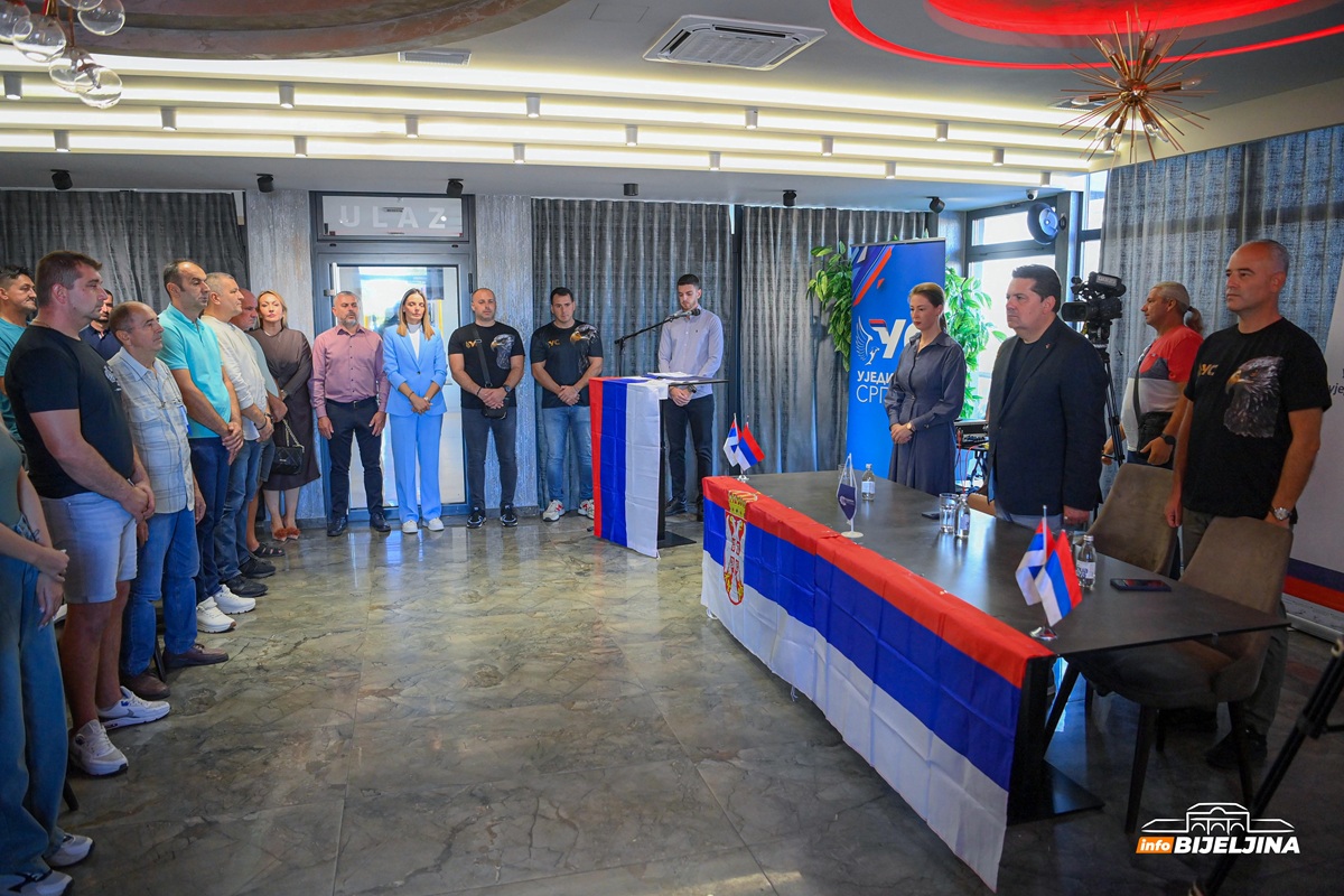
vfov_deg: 53.1
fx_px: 896
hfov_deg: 73.7
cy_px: 448
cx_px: 672
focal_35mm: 24
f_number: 2.8
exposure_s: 1/250
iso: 3200
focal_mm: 24
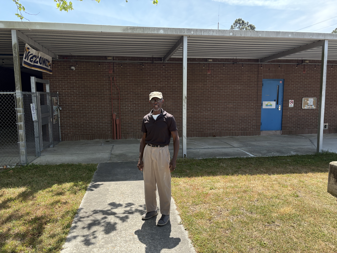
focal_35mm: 26
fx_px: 253
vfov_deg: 53.1
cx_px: 168
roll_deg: -0.2
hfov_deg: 67.3
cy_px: 126
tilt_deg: -6.1
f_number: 1.6
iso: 64
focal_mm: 5.96
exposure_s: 1/1337
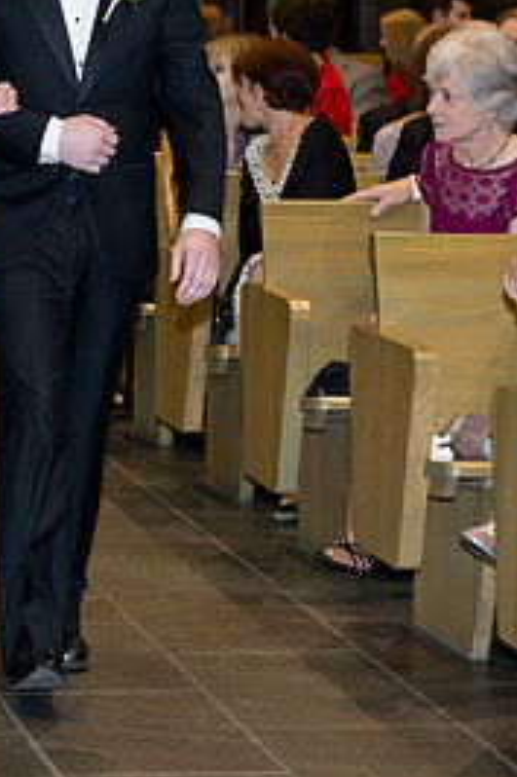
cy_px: 231
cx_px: -82
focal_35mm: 144
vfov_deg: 14.2
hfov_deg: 9.4
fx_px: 3106
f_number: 4.5
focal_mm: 66
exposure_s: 1/60
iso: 1250
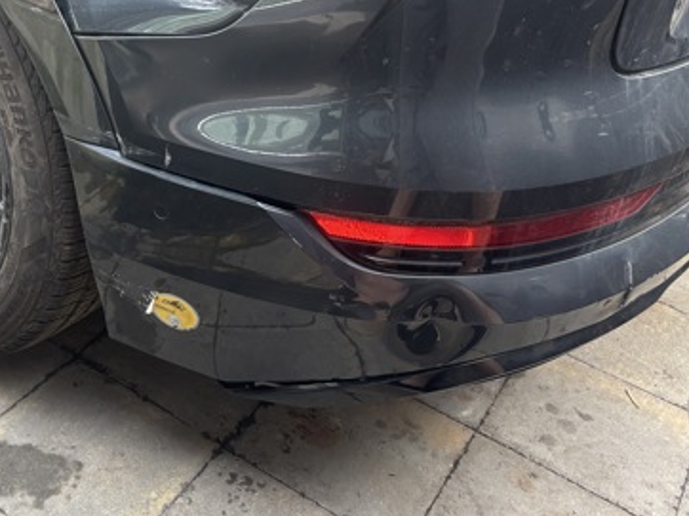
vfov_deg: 31.3
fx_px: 915
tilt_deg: -32.9
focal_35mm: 46
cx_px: 169
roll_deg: -8.8
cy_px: 175
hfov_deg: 40.1
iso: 160
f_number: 1.6
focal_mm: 5.96
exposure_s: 1/60
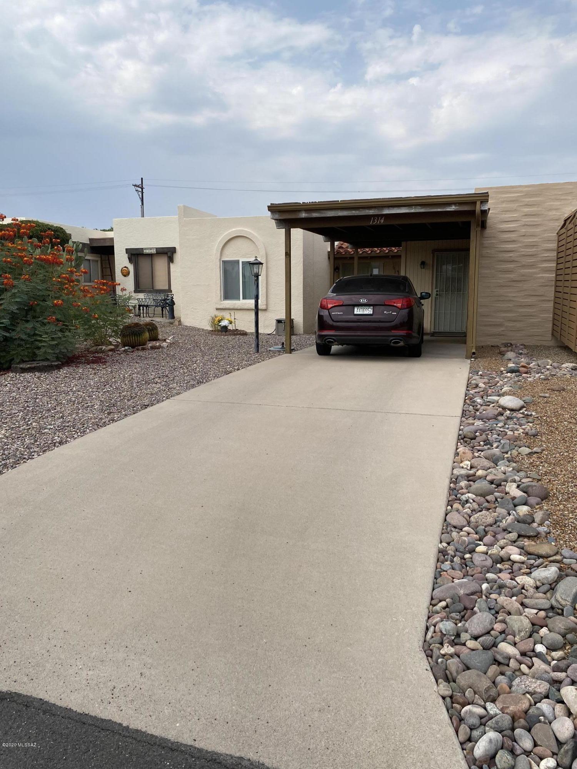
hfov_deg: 53.1
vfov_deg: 67.3
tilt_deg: -7.1
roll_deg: +0.6
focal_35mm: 26
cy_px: 384
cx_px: 288
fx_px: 578
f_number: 1.8
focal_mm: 4.25
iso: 32
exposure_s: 1/3731
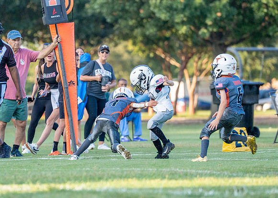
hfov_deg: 5.9
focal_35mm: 343
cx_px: 104
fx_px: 2704
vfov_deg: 4.2
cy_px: 92
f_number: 2.8
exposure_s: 1/3200
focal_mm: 200
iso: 320
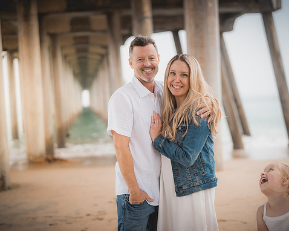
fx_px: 487
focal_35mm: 57
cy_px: 116
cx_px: 152
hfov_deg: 33.0
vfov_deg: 26.7
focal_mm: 50
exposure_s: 1/1600
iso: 160
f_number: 1.4
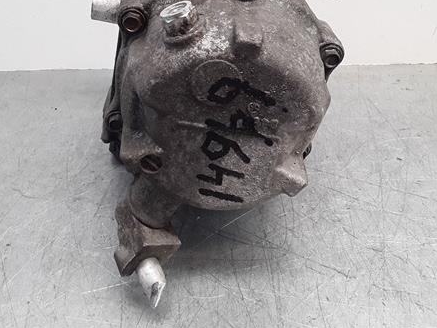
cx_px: 206
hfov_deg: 45.7
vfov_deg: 34.6
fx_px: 518
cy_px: 91
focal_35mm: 41
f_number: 1.9
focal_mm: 2.91
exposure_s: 1/50
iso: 50
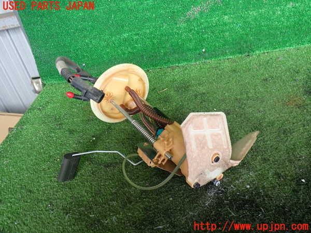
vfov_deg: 46.8
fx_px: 270
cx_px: 156
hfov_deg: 60.0
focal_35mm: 30
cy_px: 116
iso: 200
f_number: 2.3
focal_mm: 5.4
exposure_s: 1/100
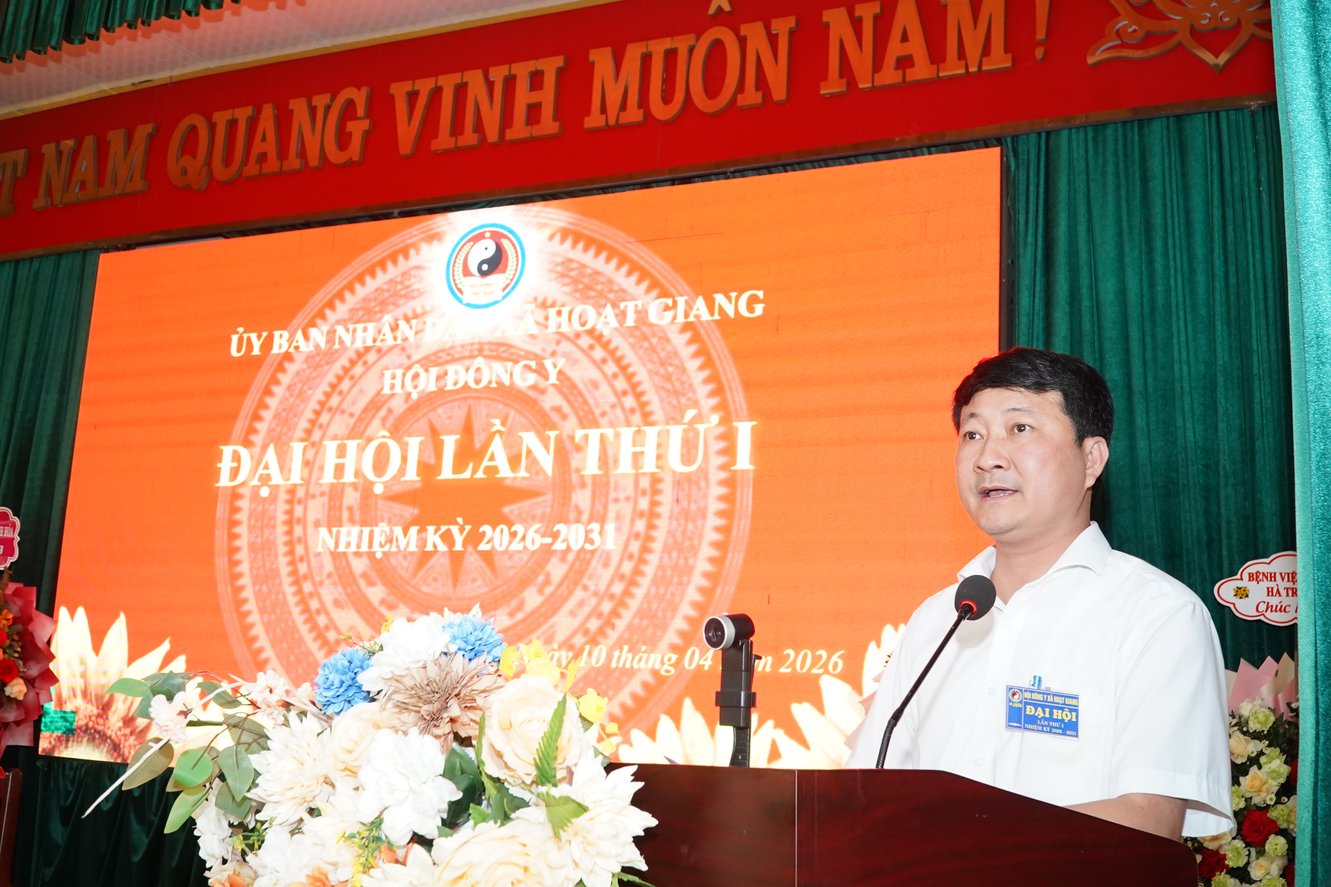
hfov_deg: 55.8
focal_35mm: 34
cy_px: 444
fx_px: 1257
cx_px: 666
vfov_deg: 38.9
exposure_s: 1/80
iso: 3200
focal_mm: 23
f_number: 6.3
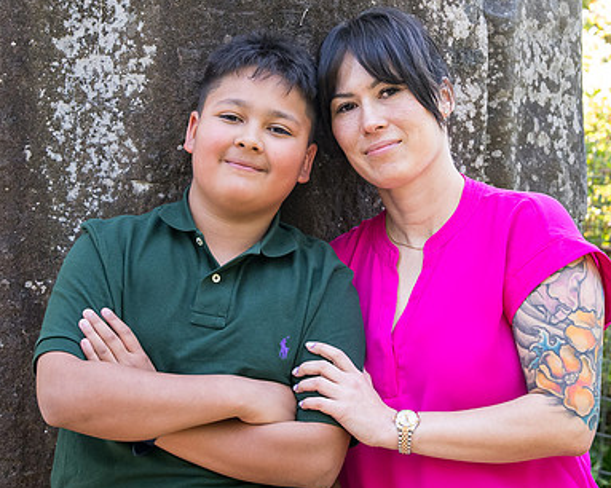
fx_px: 1844
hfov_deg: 18.8
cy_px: 180
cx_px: 309
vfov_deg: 15.1
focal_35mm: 102
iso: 1600
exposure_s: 1/320
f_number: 3.5
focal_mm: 36
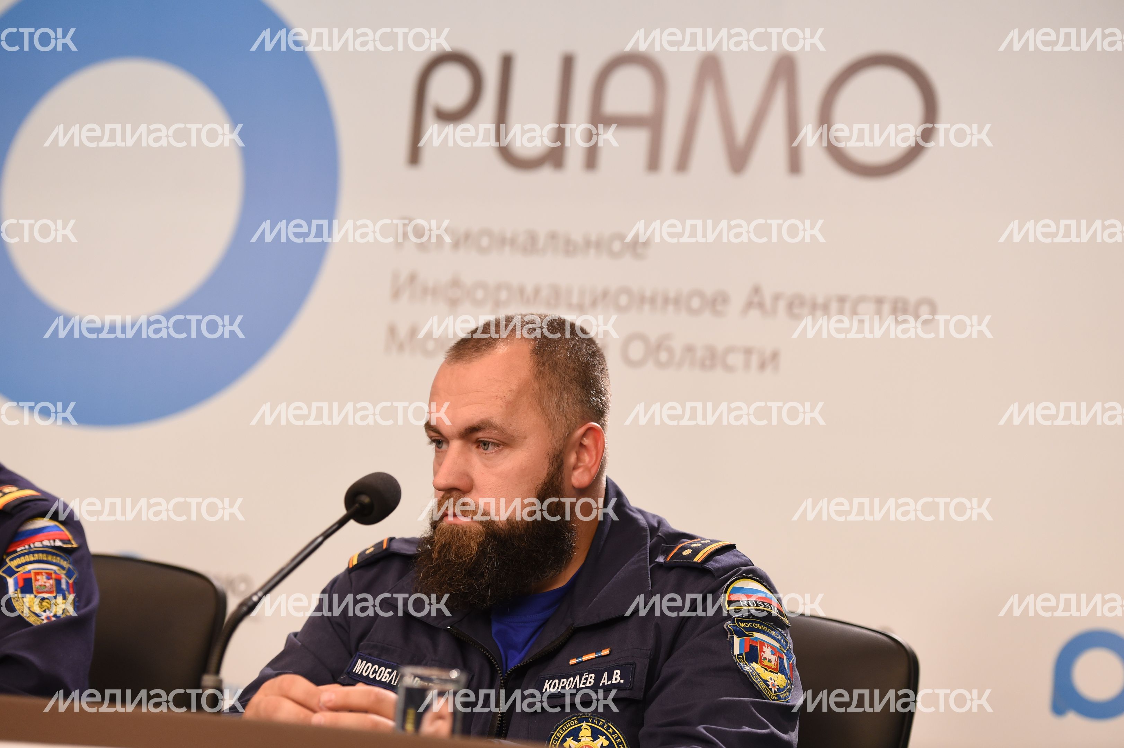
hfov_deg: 19.5
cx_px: 562
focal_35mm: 105
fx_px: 3277
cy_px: 374
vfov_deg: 13.0
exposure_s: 1/250
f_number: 3.5
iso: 1600
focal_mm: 105
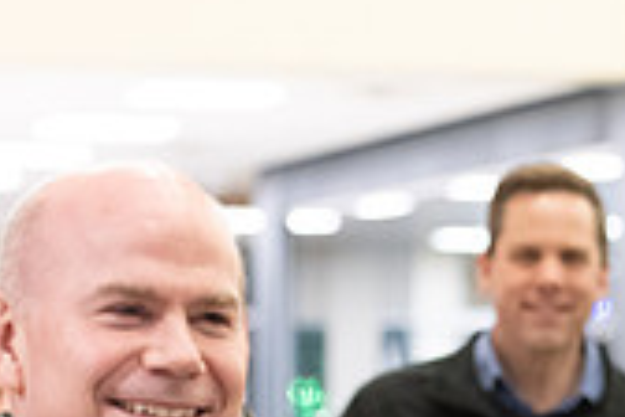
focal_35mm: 276
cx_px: 636
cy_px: 662
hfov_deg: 7.4
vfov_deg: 4.9
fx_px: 4791
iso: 2000
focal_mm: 70
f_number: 2.8
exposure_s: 1/200
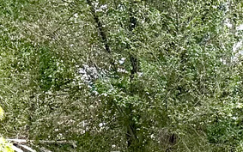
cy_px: 263
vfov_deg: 7.0
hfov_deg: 10.9
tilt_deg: -1.8
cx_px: 377
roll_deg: +1.0
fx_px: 1219
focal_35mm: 184
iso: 100
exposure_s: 1/2907
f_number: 1.78
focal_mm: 6.76
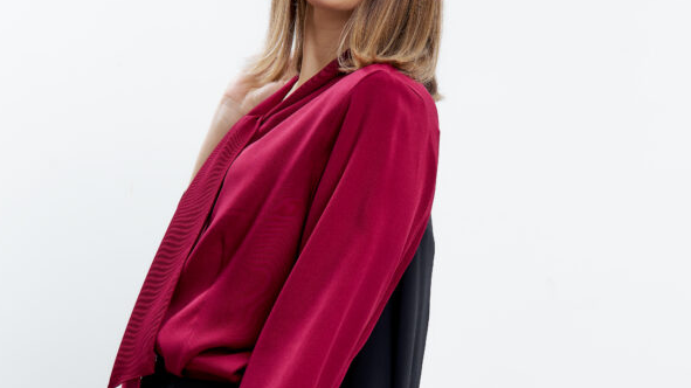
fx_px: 1374
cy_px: 293
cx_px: 344
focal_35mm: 75
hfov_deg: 28.2
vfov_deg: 16.0
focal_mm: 47
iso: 100
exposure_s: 1/160
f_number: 9
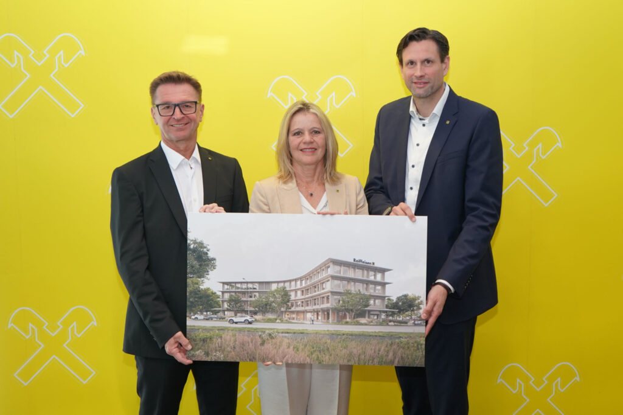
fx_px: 605
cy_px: 208
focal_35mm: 35
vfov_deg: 37.8
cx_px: 312
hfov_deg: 54.4
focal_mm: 35
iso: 1000
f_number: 4
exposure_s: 1/160
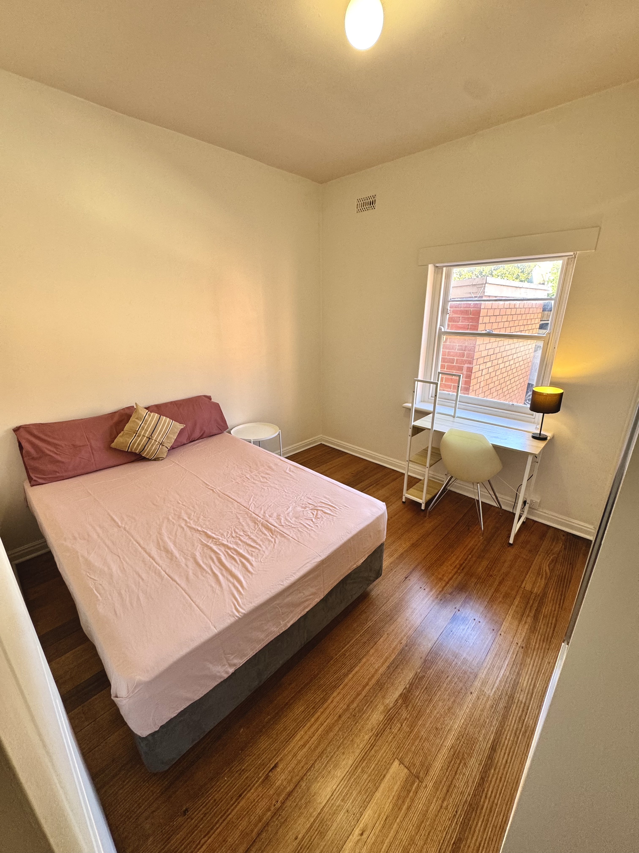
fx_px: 345
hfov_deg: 85.7
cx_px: 320
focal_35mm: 14
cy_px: 426
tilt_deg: -19.2
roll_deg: -0.2
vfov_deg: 102.1
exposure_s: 1/99
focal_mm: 2.22
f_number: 2.2
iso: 160
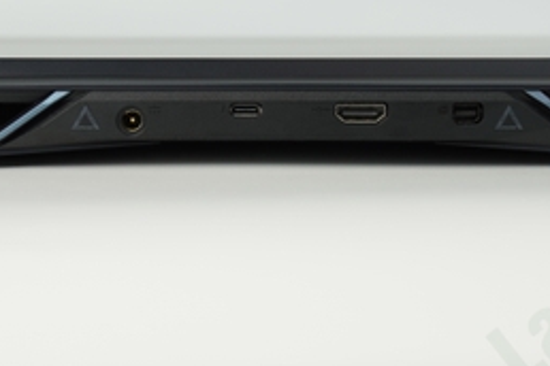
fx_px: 1332
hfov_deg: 23.3
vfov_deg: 15.6
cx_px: 288
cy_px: 85
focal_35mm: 87
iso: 100
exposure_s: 1/200
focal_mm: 25
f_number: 2.8
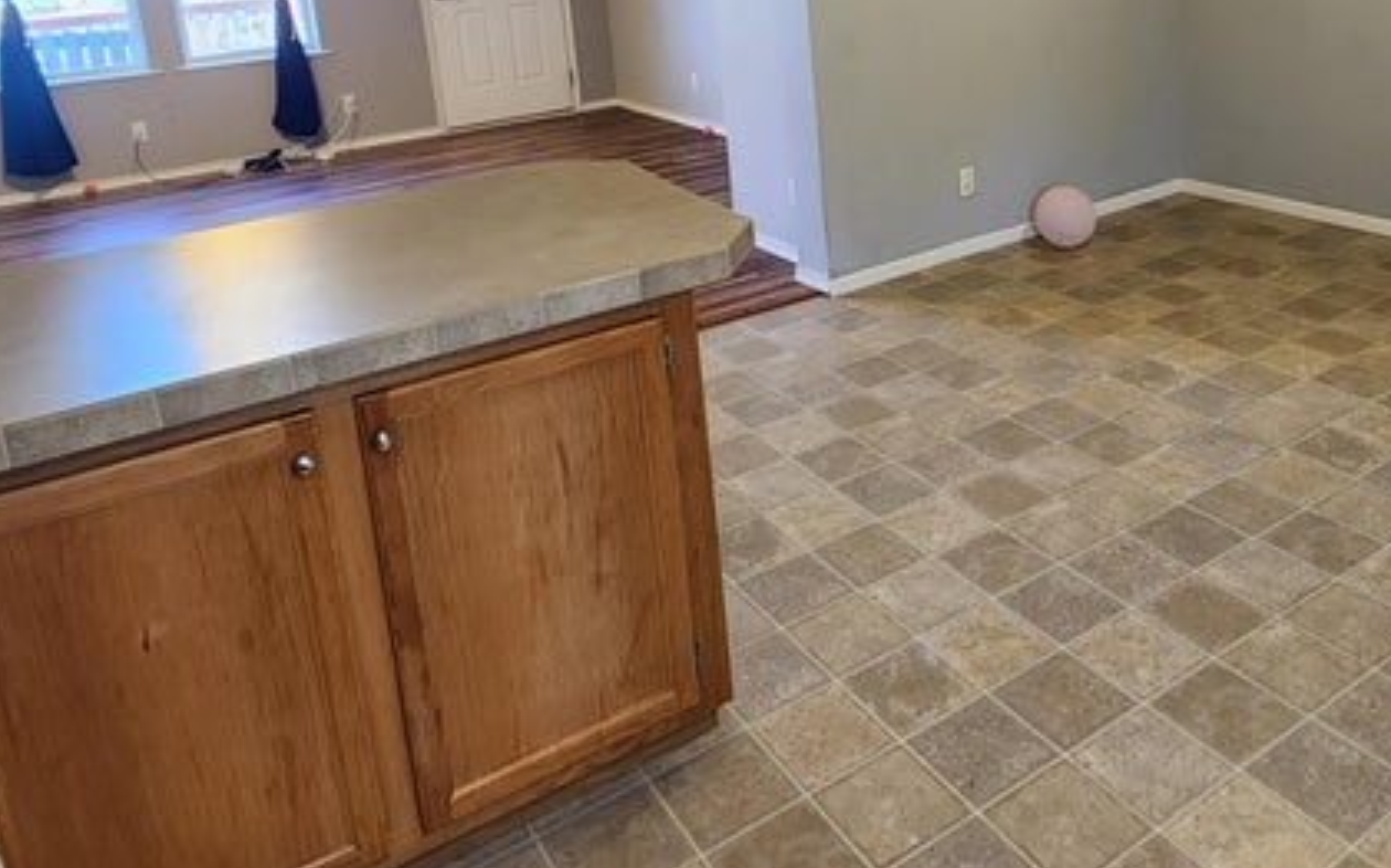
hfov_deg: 65.6
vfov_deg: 41.7
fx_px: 1061
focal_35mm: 28
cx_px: 863
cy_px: 126
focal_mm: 2.2
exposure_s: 1/40
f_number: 2.2
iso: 320
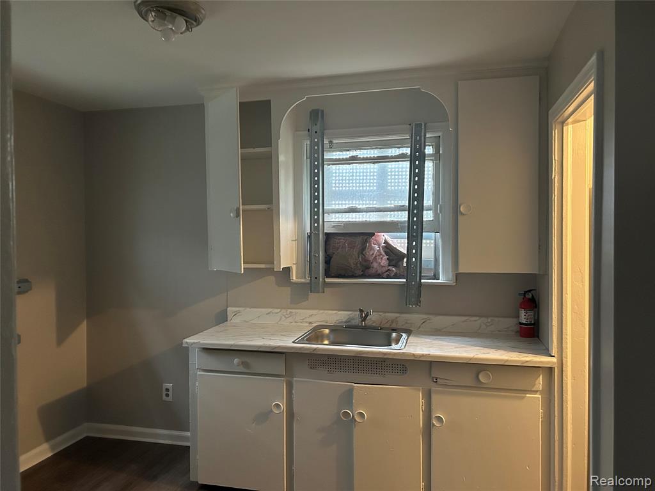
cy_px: 246
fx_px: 492
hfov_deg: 67.3
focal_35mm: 26
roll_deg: +0.5
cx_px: 328
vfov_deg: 53.1
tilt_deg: -0.2
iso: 500
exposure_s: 1/40
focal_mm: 5.7
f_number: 1.5
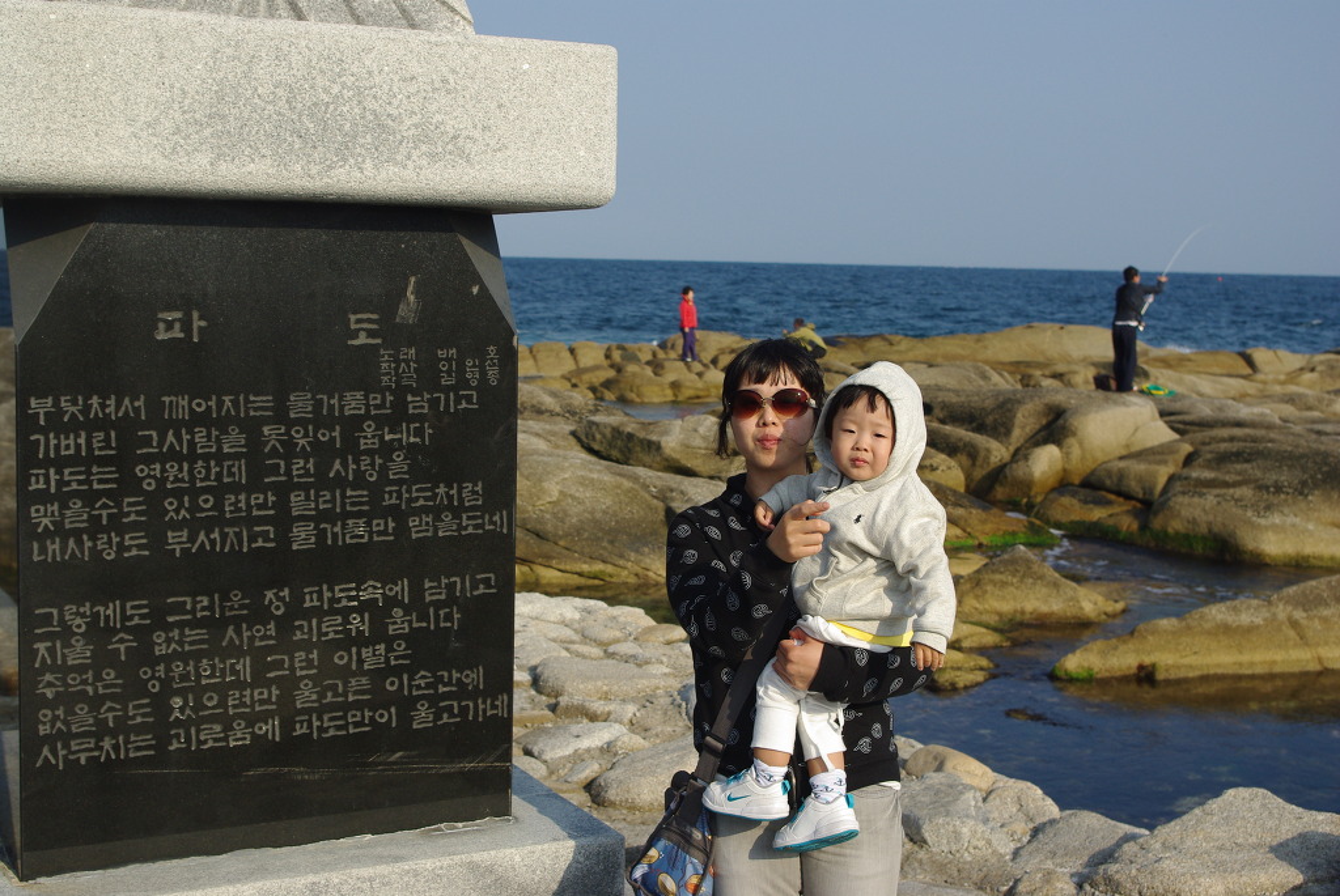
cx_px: 670
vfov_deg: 27.6
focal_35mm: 49
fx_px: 1826
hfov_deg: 40.3
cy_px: 448
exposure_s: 1/750
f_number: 5.6
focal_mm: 32.5
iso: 200
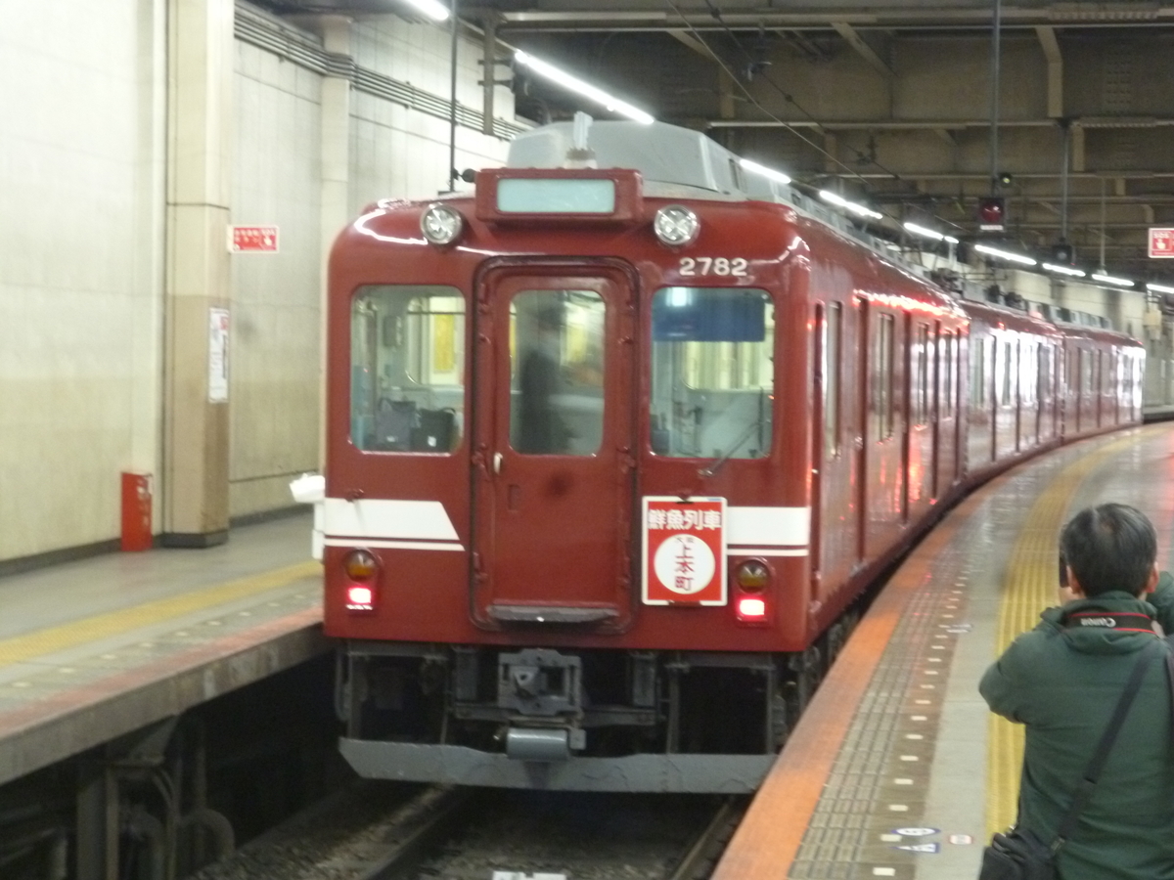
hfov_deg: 25.0
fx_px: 2645
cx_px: 587
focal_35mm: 78
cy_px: 440
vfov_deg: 18.9
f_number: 5.4
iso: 500
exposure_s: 1/4
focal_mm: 13.9
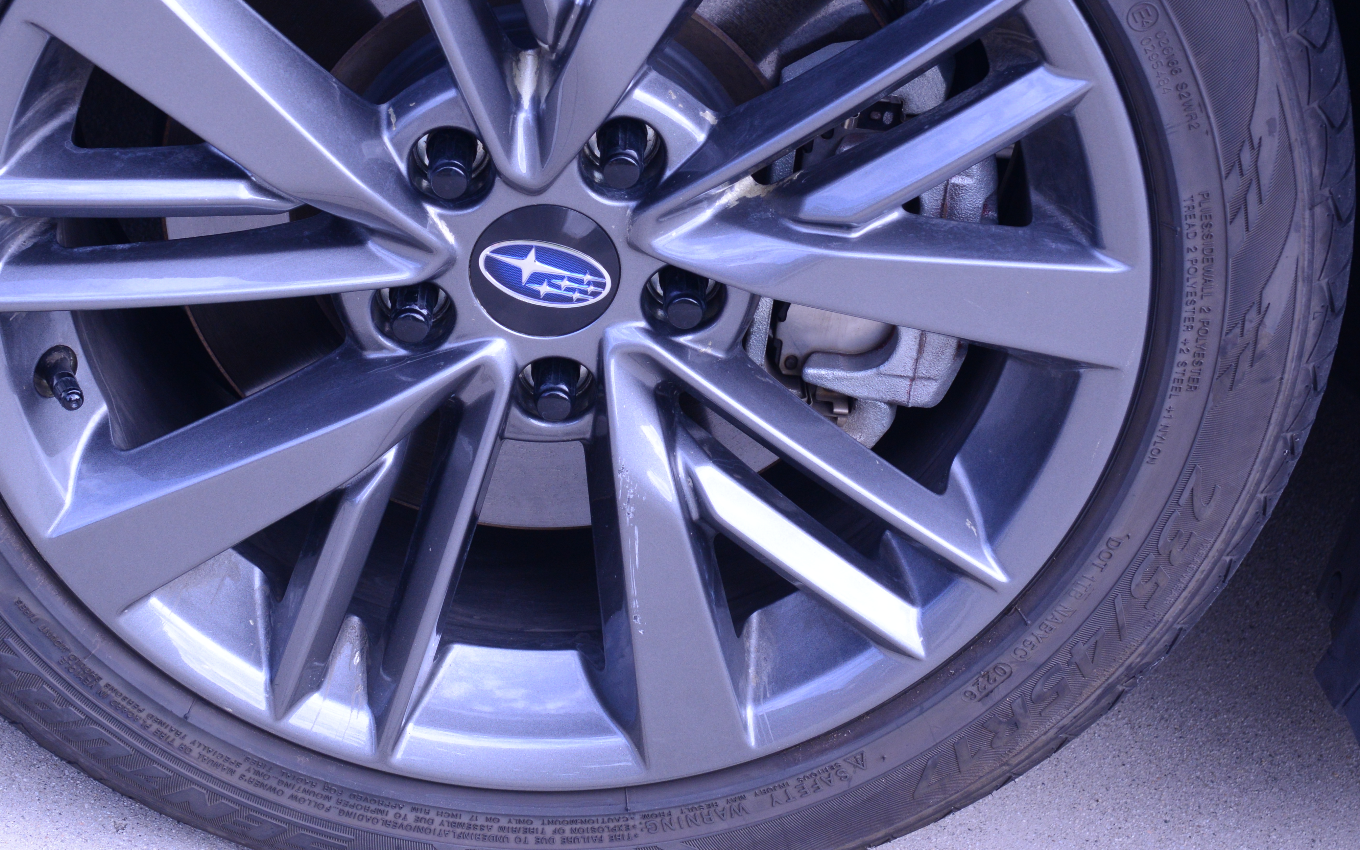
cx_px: 580
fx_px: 3595
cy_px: 162
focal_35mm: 97
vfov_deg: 13.4
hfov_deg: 21.4
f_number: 8
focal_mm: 52
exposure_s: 1/250
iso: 720
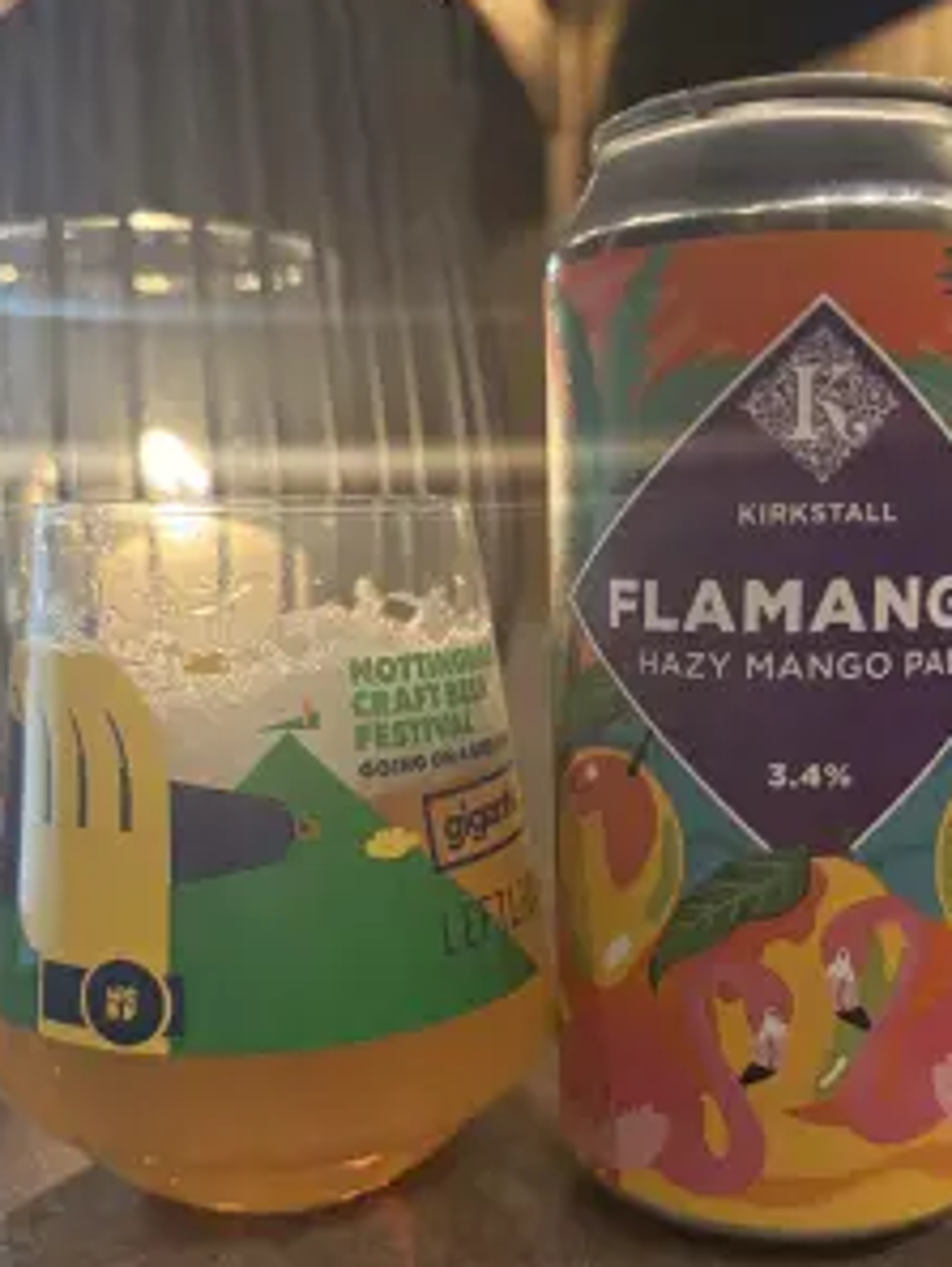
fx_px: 1282
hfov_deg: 40.7
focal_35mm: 35
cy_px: 759
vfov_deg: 52.3
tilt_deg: -10.8
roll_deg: -0.3
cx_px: 517
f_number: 1.6
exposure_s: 1/25
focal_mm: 5.96
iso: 500
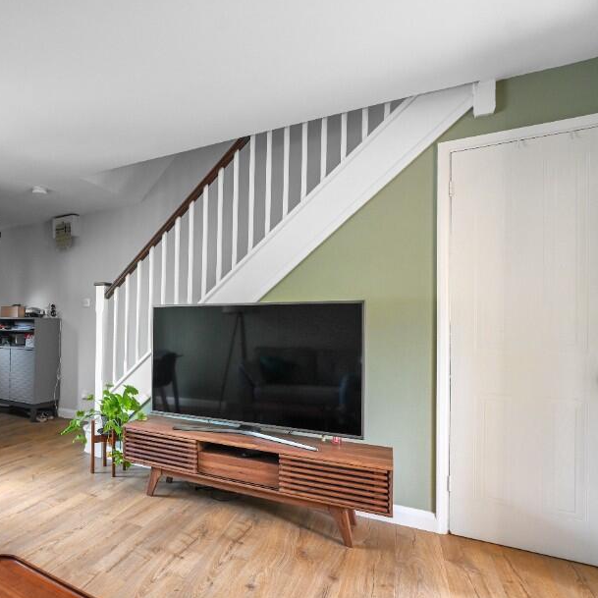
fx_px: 391
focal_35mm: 20
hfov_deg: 68.8
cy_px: 314
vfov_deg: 74.8
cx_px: 135
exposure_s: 1/20
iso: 2500
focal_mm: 14
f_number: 5
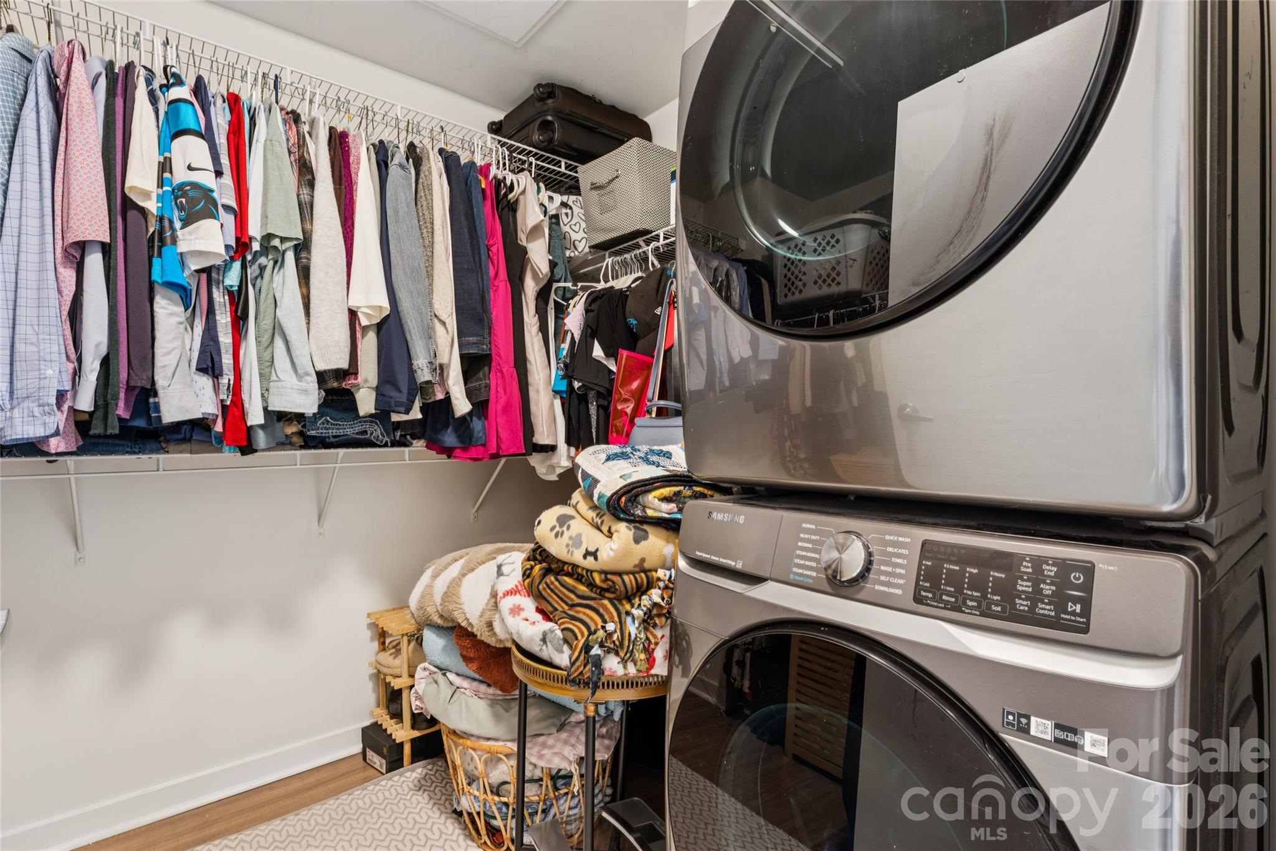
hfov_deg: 94.3
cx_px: 638
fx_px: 592
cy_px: 426
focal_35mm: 17
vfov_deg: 71.4
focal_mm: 16.7
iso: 100
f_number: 13
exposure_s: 6
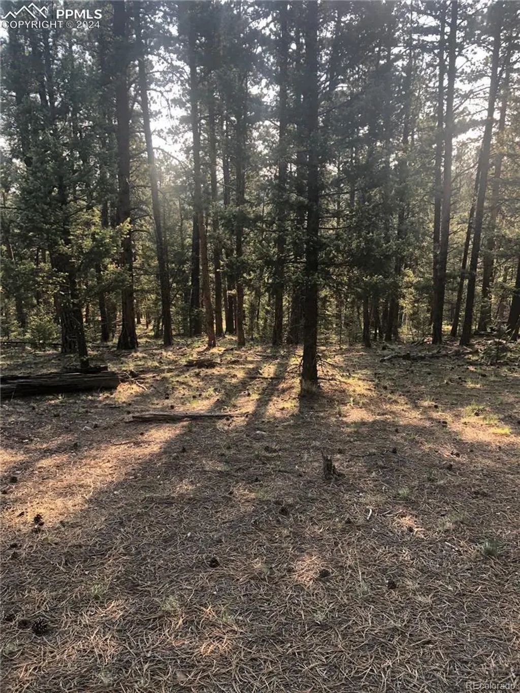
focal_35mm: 28
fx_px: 561
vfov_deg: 63.4
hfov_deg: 49.8
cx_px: 260
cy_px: 346
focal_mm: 4
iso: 20
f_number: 1.8
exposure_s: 1/147
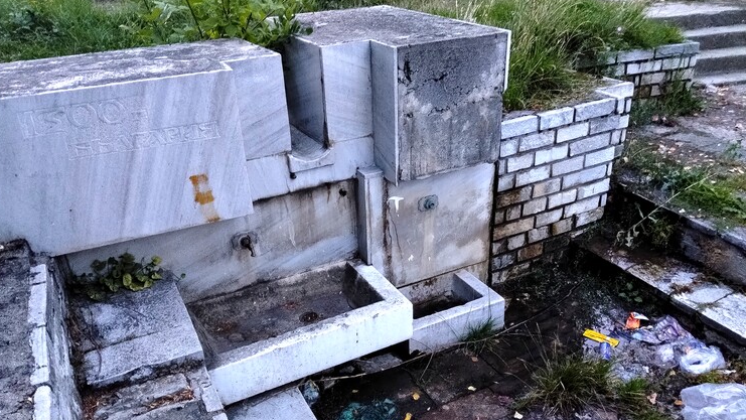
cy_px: 245
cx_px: 369
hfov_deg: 64.3
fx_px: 593
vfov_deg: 38.8
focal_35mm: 30
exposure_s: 1/33.3
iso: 2663
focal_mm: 4.05
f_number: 1.8
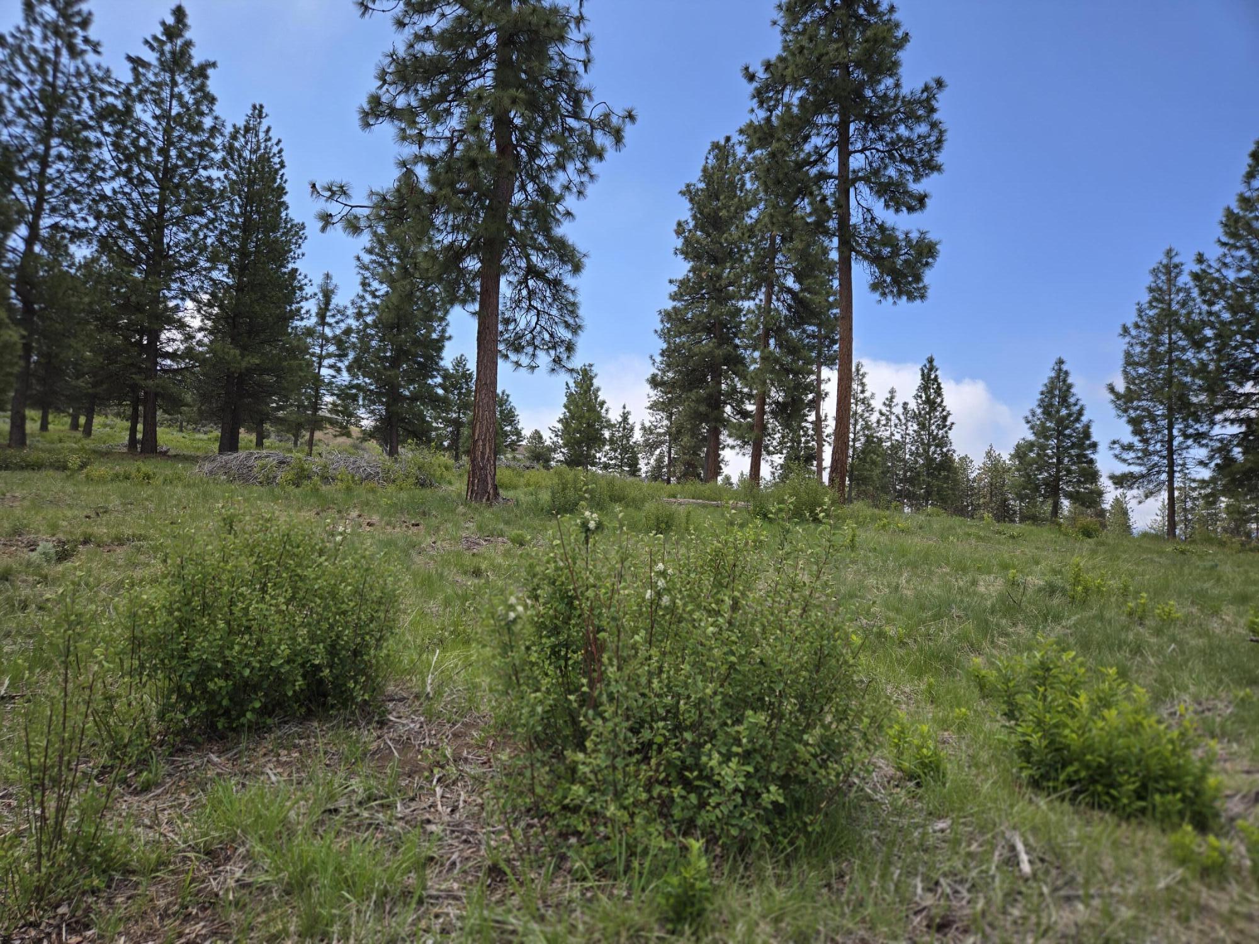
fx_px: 837
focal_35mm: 23
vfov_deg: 58.9
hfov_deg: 73.9
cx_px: 630
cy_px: 472
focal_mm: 5.4
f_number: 1.8
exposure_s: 1/1645
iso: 25
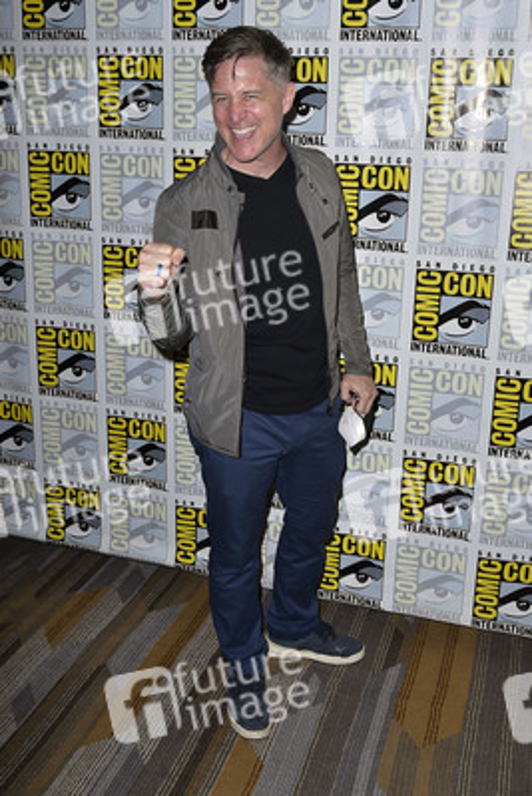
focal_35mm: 29
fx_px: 642
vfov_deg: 63.6
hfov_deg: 45.0
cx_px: 266
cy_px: 398
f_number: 6.3
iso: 320
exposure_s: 1/250
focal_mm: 29
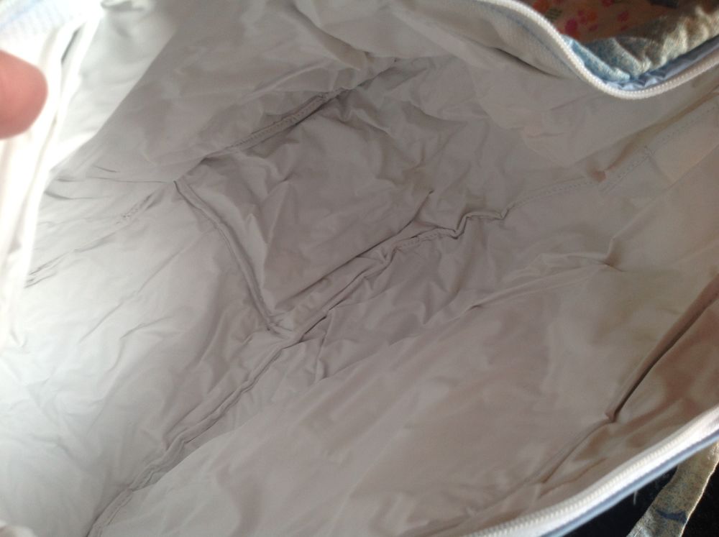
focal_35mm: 35
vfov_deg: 40.6
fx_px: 726
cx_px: 360
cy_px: 268
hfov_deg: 52.7
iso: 64
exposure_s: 1/15
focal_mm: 4.28
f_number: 2.4
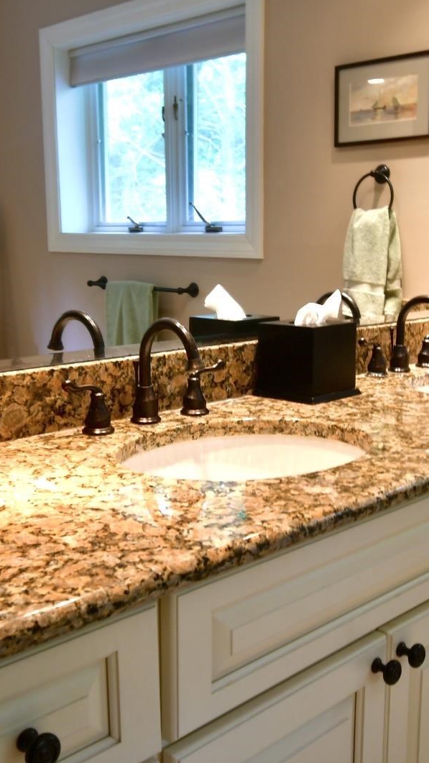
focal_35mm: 40
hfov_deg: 29.7
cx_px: 207
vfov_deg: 50.5
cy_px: 386
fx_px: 809
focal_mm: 17
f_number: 5.3
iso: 250
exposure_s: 1/6
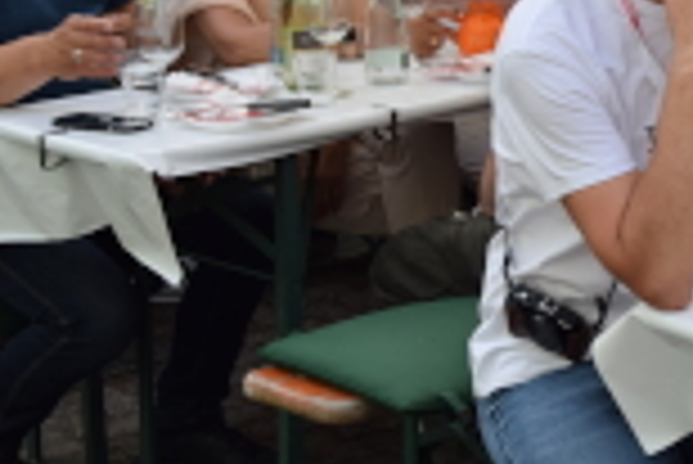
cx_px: 796
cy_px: 171
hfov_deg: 13.4
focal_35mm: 149
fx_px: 2871
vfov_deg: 9.2
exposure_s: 1/200
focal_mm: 34
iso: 100
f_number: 4.5
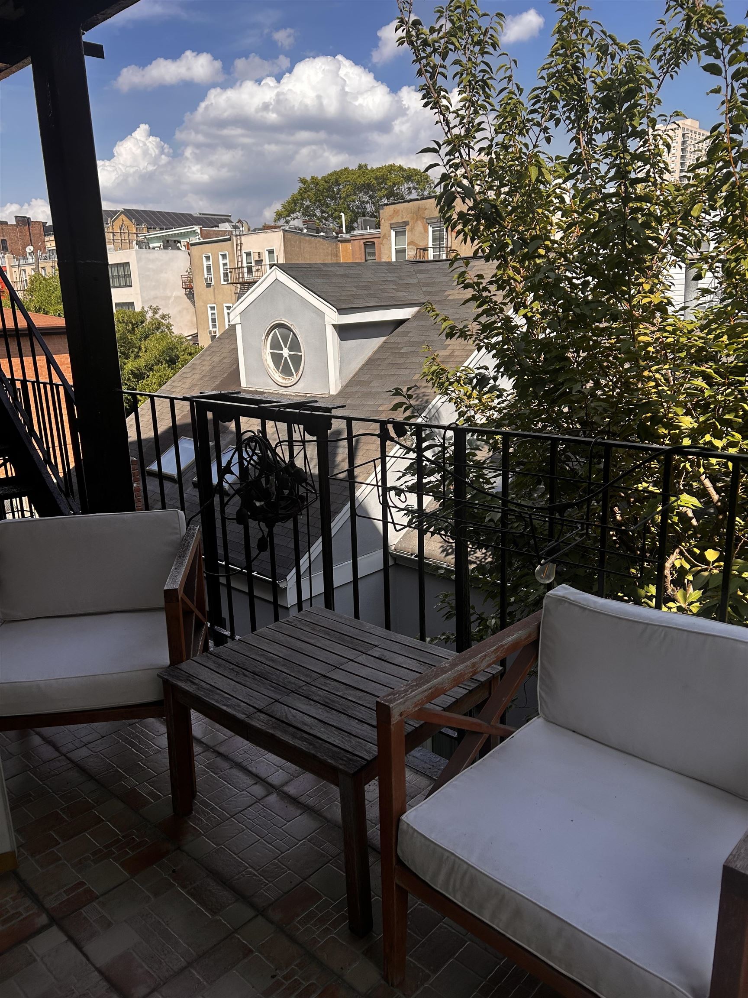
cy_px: 499
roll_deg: +2.3
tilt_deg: -12.0
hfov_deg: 53.1
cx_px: 374
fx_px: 749
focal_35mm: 26
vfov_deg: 67.3
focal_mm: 5.7
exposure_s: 1/1901
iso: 50
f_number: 1.5
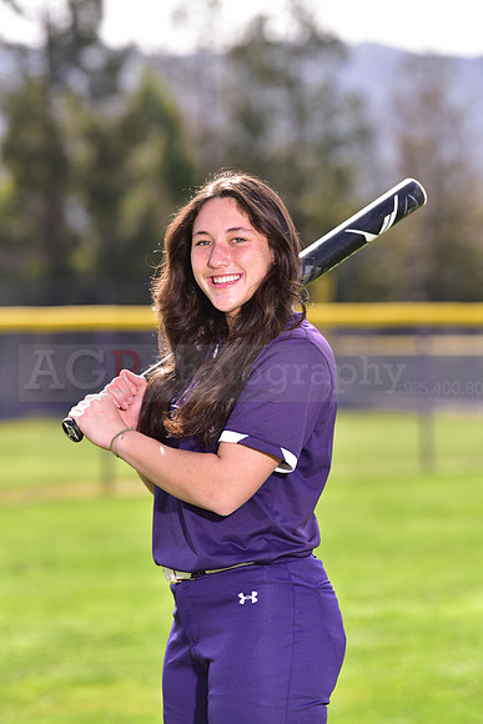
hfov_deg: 6.9
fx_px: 4022
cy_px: 362
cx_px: 242
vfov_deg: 10.3
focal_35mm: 200
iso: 80
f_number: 5
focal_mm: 200
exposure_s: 1/250
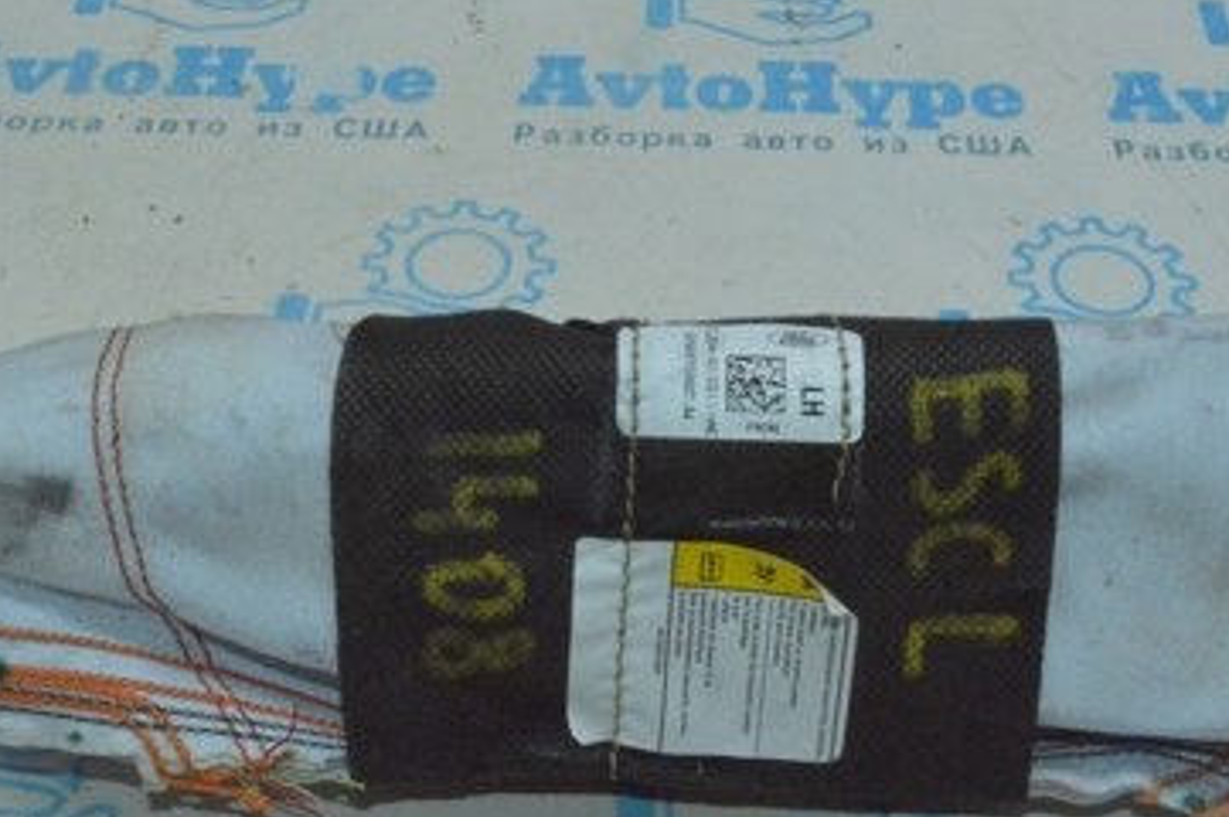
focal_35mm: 56
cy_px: 577
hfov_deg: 35.7
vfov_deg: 24.0
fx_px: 1906
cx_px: 667
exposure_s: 1/60
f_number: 25
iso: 5600
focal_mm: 21
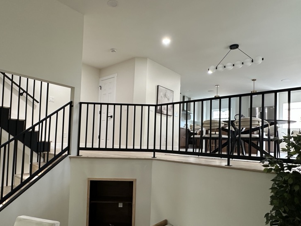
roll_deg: -2.2
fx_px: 200
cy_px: 135
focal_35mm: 23
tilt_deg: +2.4
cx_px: 139
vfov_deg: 58.5
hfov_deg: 73.8
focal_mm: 2.22
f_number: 2.2
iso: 200
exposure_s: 1/60
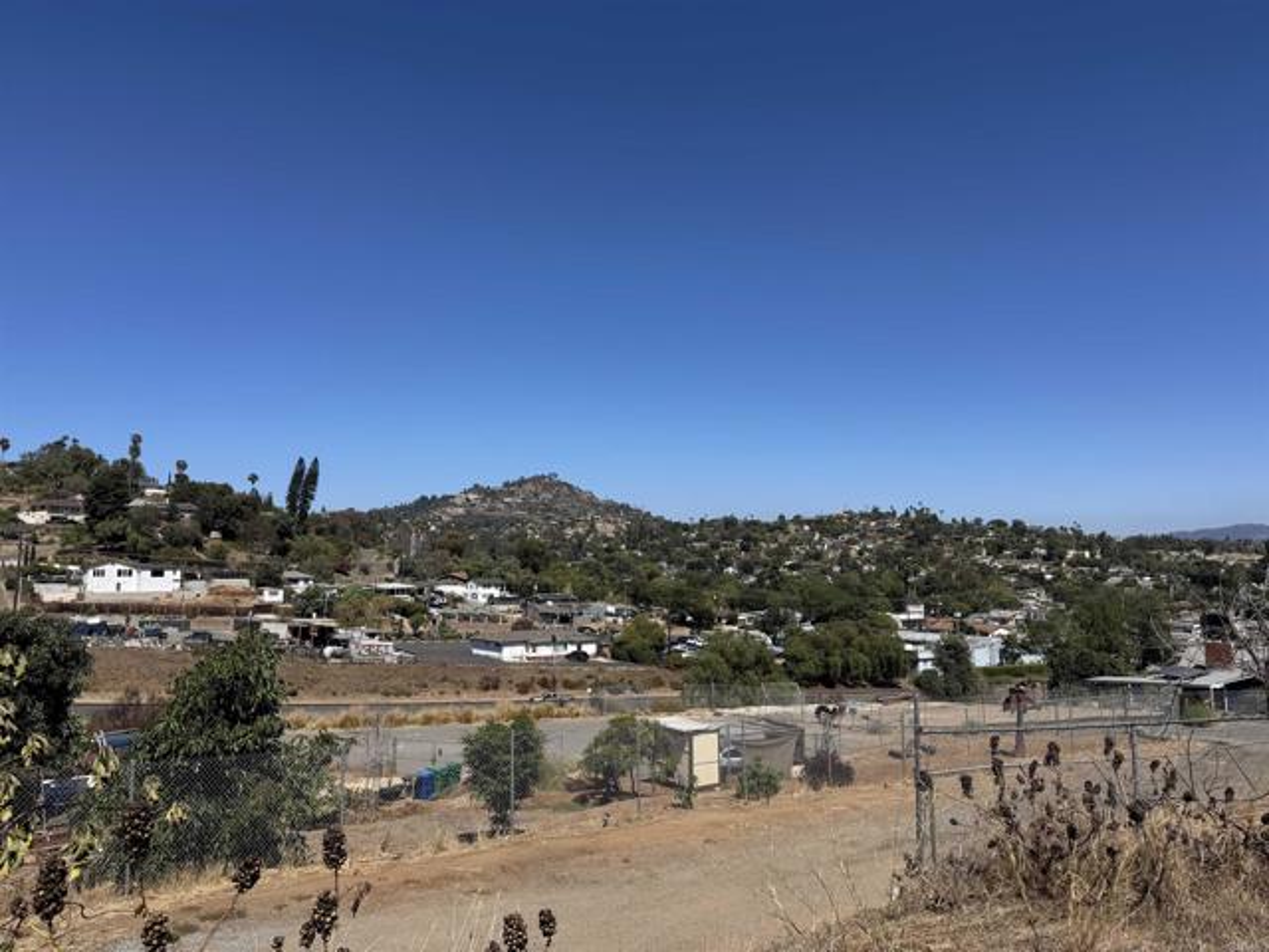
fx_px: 880
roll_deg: +0.0
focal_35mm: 24
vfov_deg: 56.8
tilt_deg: +4.9
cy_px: 476
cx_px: 634
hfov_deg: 71.6
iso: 80
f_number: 1.78
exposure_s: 1/5814
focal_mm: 6.76
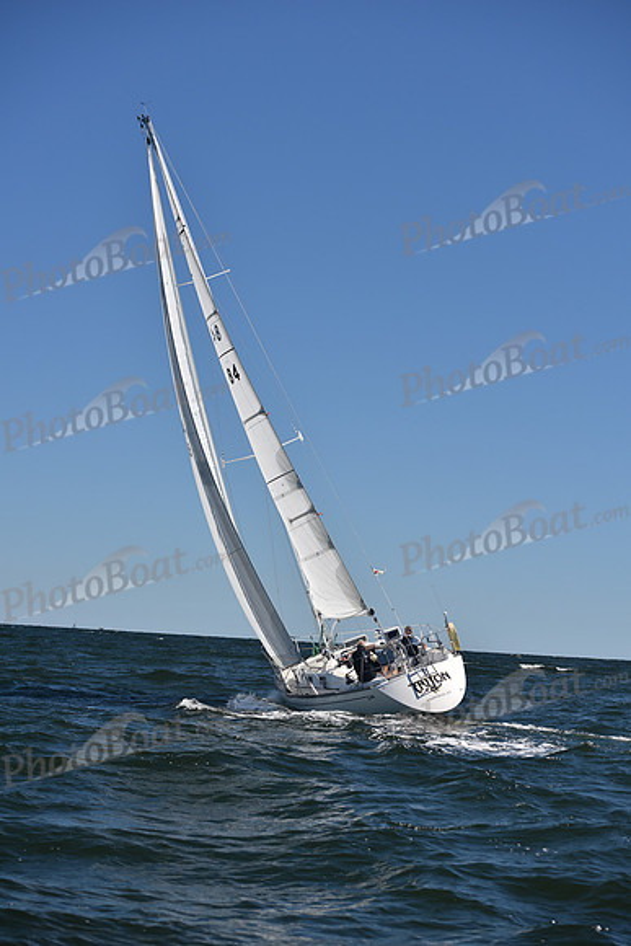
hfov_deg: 19.5
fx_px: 1839
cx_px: 316
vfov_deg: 28.8
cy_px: 473
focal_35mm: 70
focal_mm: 70
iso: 200
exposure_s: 1/1000
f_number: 5
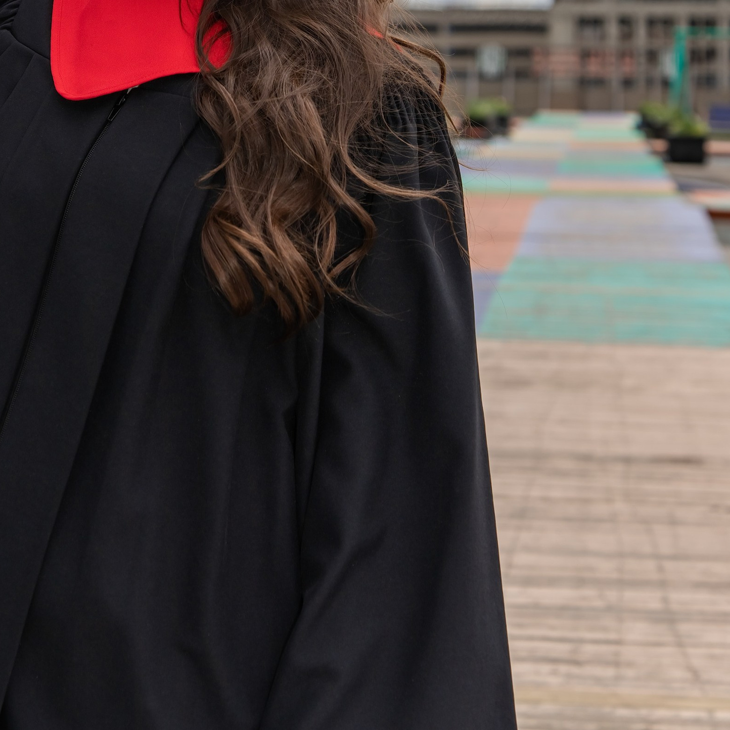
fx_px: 2744
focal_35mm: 115
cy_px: -119
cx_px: 200
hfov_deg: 15.1
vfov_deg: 14.7
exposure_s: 1/1000
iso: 100
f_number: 4.5
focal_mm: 52
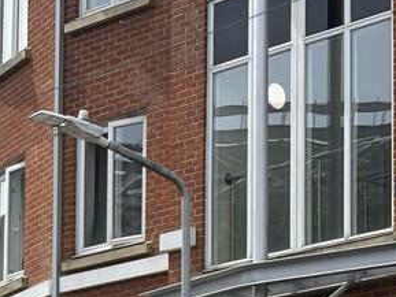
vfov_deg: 8.0
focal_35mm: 184
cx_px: 21
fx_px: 2106
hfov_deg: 10.7
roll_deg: -1.0
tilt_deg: +10.0
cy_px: 379
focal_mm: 5.96
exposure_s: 1/2994
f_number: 1.6
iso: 40
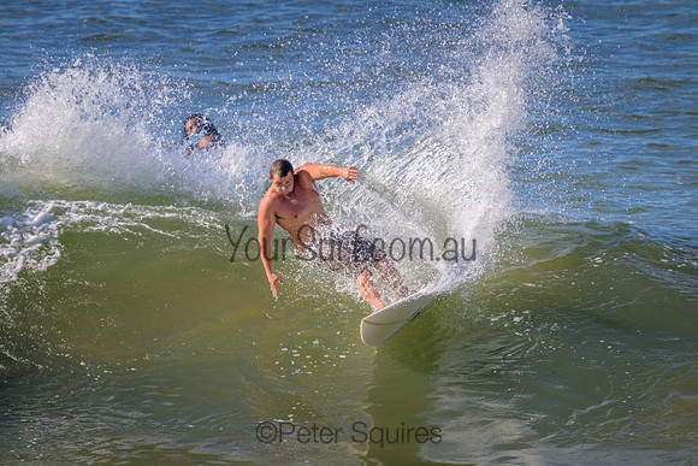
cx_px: 349
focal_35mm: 800
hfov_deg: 2.6
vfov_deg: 1.7
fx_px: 15514
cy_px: 233
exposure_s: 1/2000
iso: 800
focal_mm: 800
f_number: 11
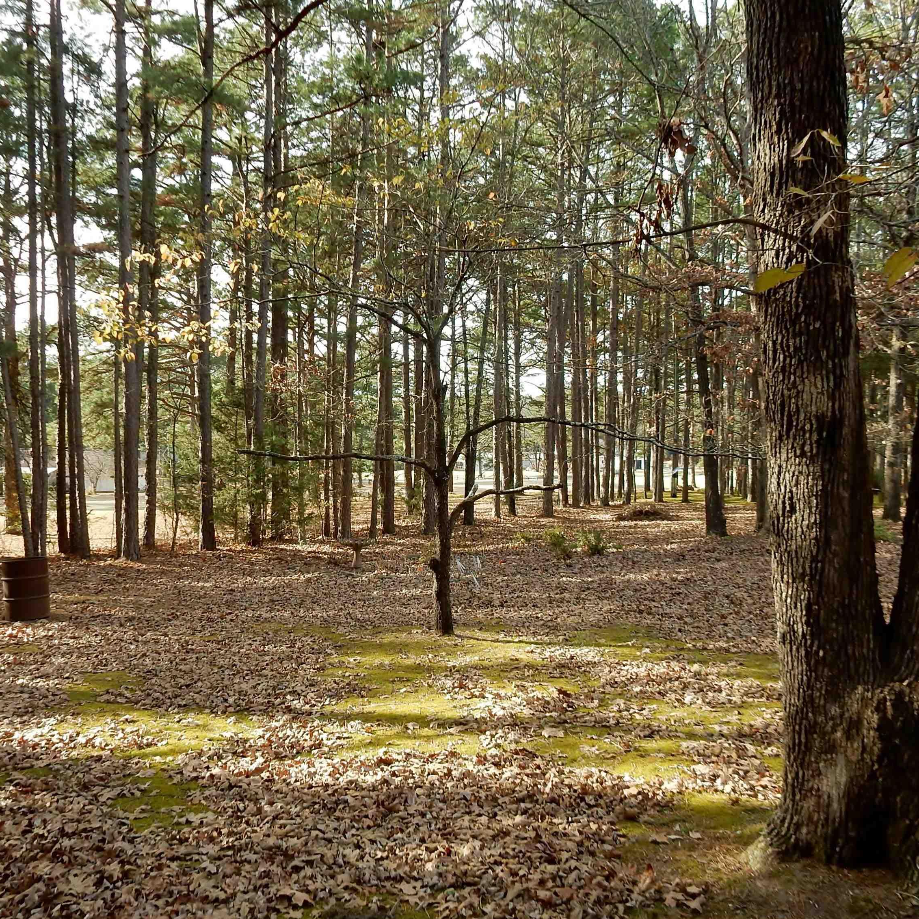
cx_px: 473
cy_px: 467
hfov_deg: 54.0
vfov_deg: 54.0
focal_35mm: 30
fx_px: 901
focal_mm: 4.5
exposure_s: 1/200
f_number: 3.7
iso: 125
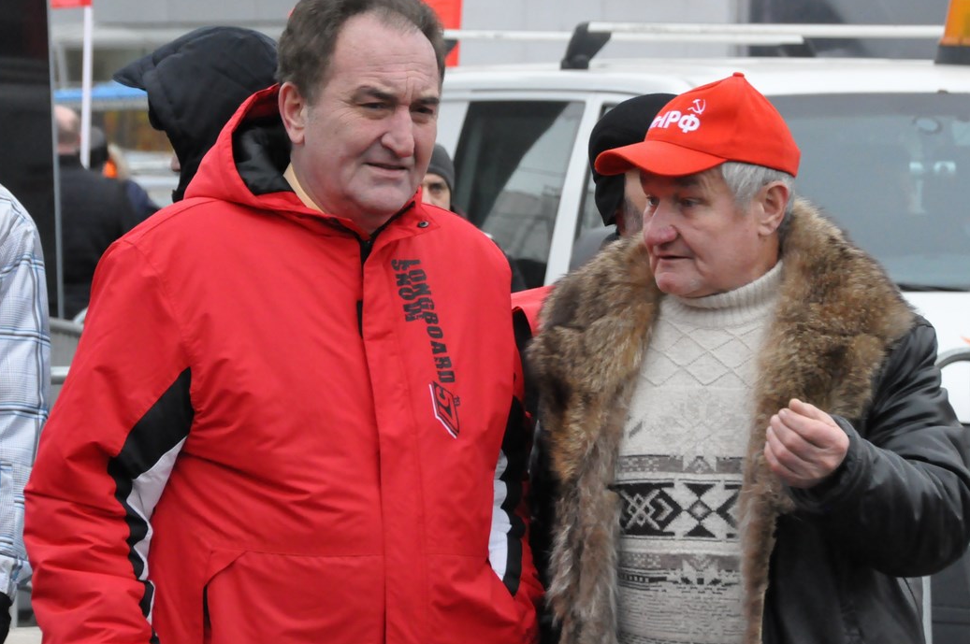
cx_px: 498
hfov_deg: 11.7
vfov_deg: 7.8
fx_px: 4725
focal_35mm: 176
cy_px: 307
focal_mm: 105
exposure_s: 1/250
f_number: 8
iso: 3200
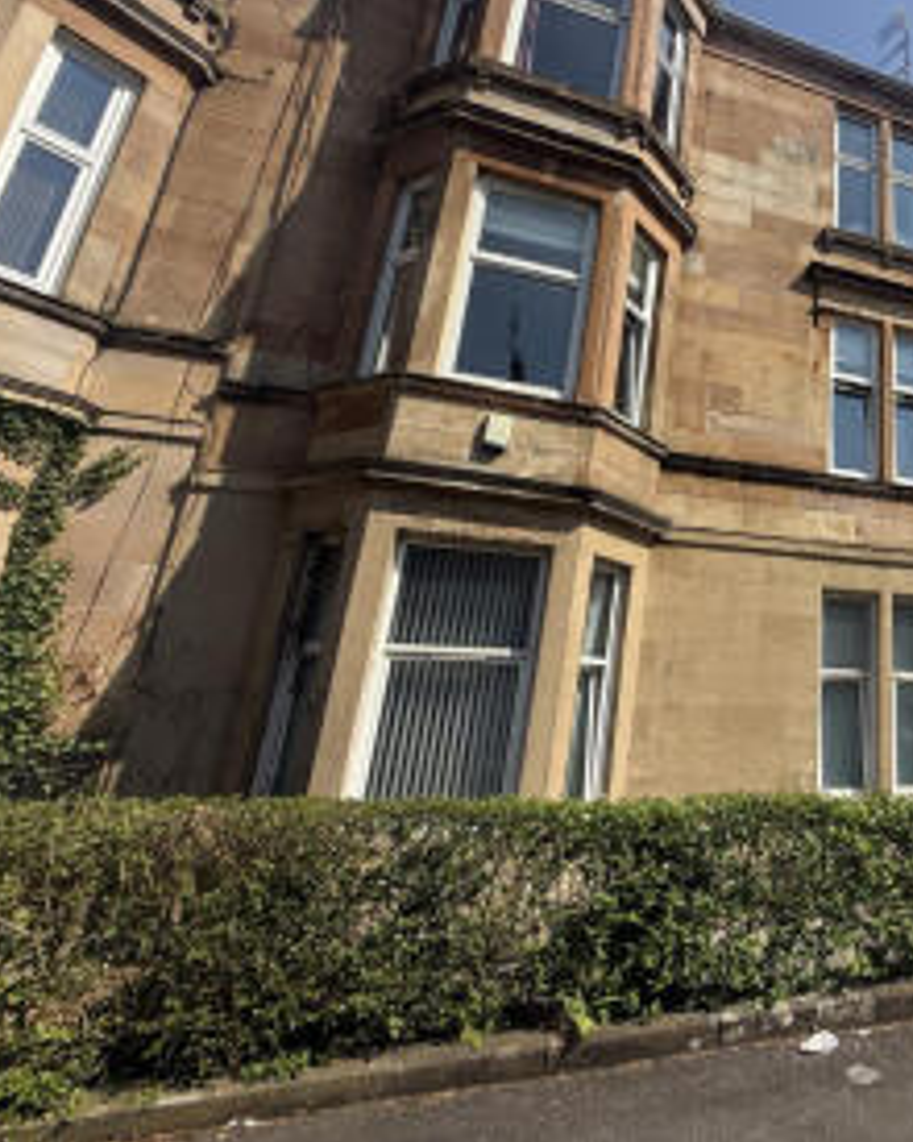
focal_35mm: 21
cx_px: 853
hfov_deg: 55.1
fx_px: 709
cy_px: 488
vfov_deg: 77.2
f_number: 2.2
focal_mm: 2.22
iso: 50
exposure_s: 1/2611
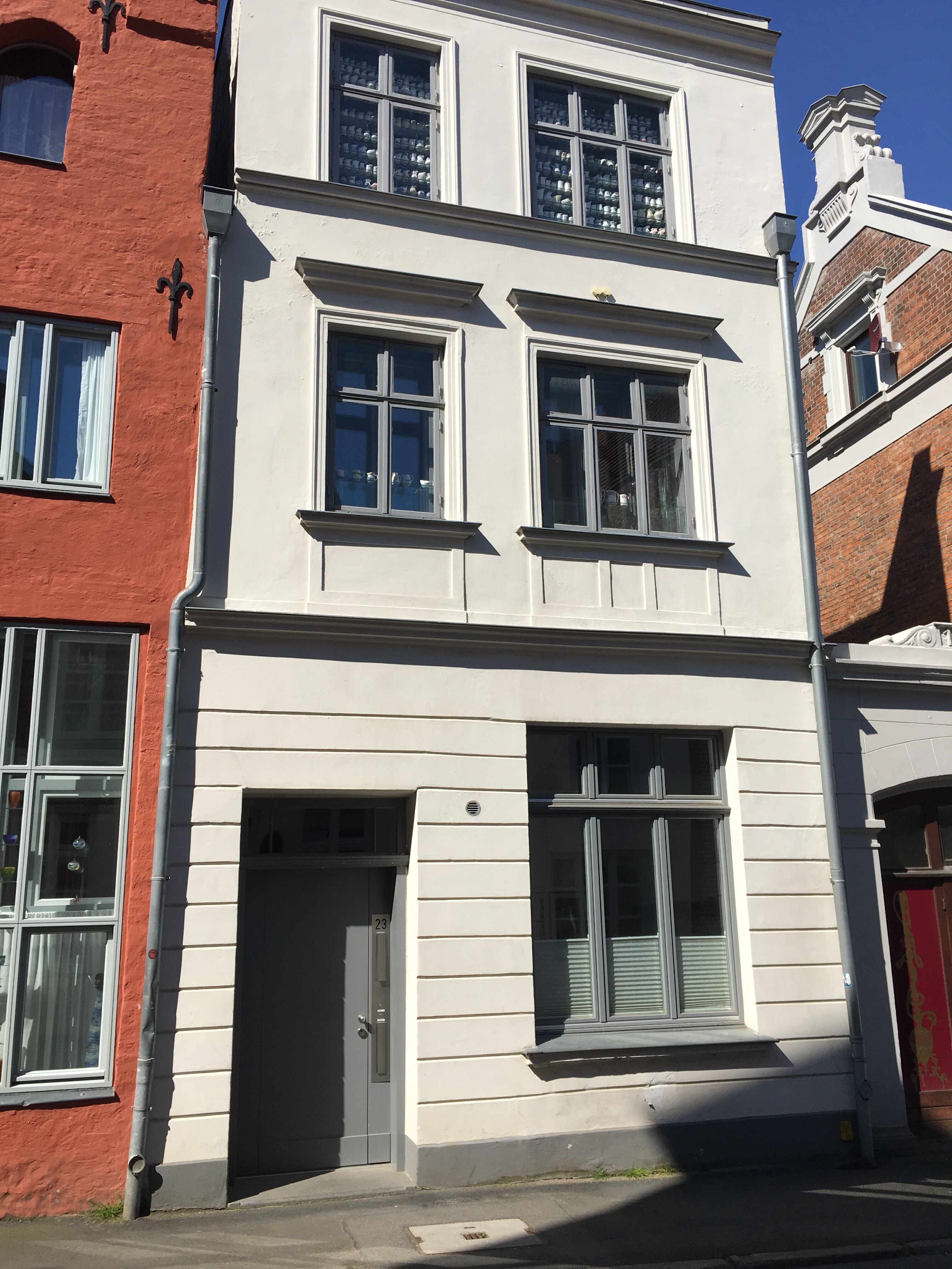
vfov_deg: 61.7
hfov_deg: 48.2
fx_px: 1063
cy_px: 634
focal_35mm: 29
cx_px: 476
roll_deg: +1.2
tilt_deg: +14.0
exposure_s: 1/1672
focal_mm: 4.15
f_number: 2.2
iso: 25
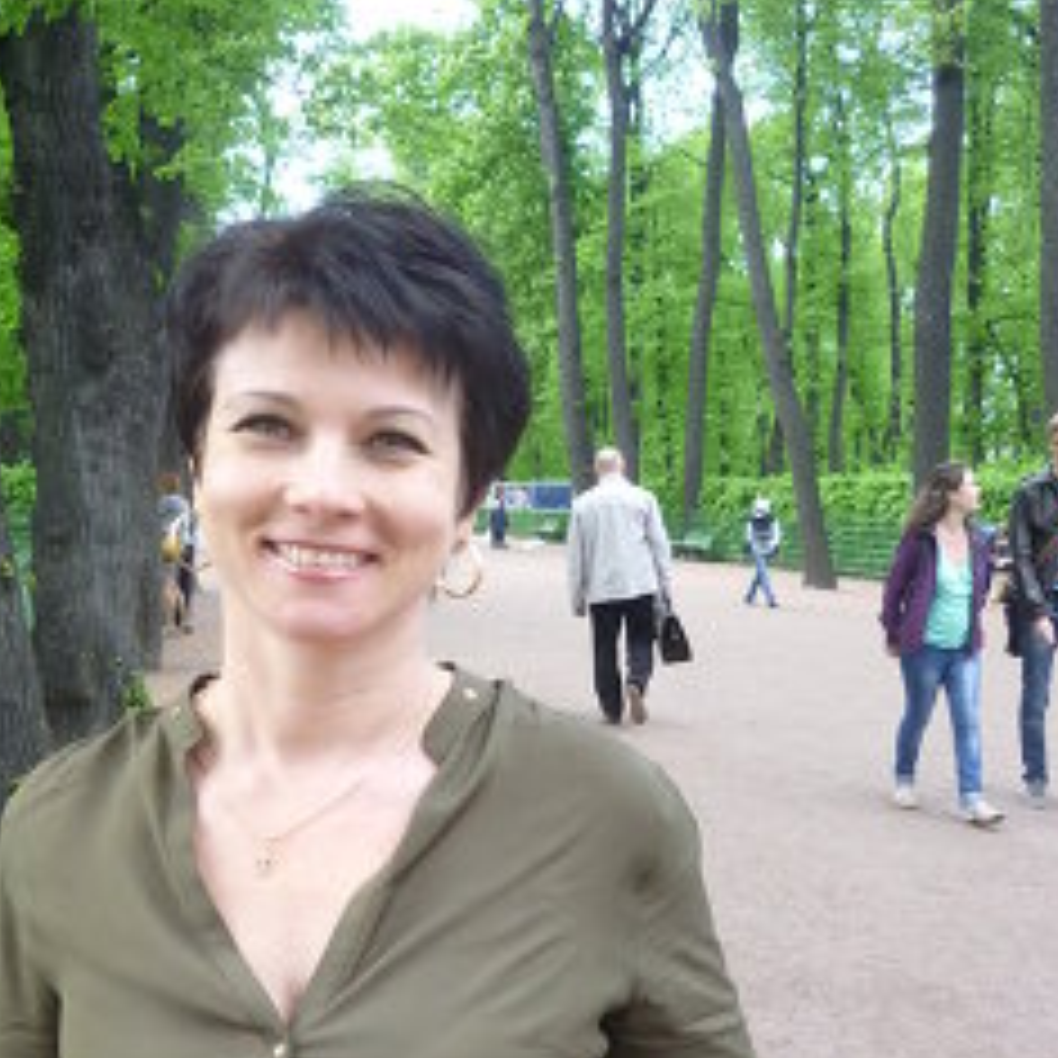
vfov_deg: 38.9
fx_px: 1487
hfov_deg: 39.2
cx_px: 511
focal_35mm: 43
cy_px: 675
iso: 400
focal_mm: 5.5
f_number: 2.8
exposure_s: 1/160
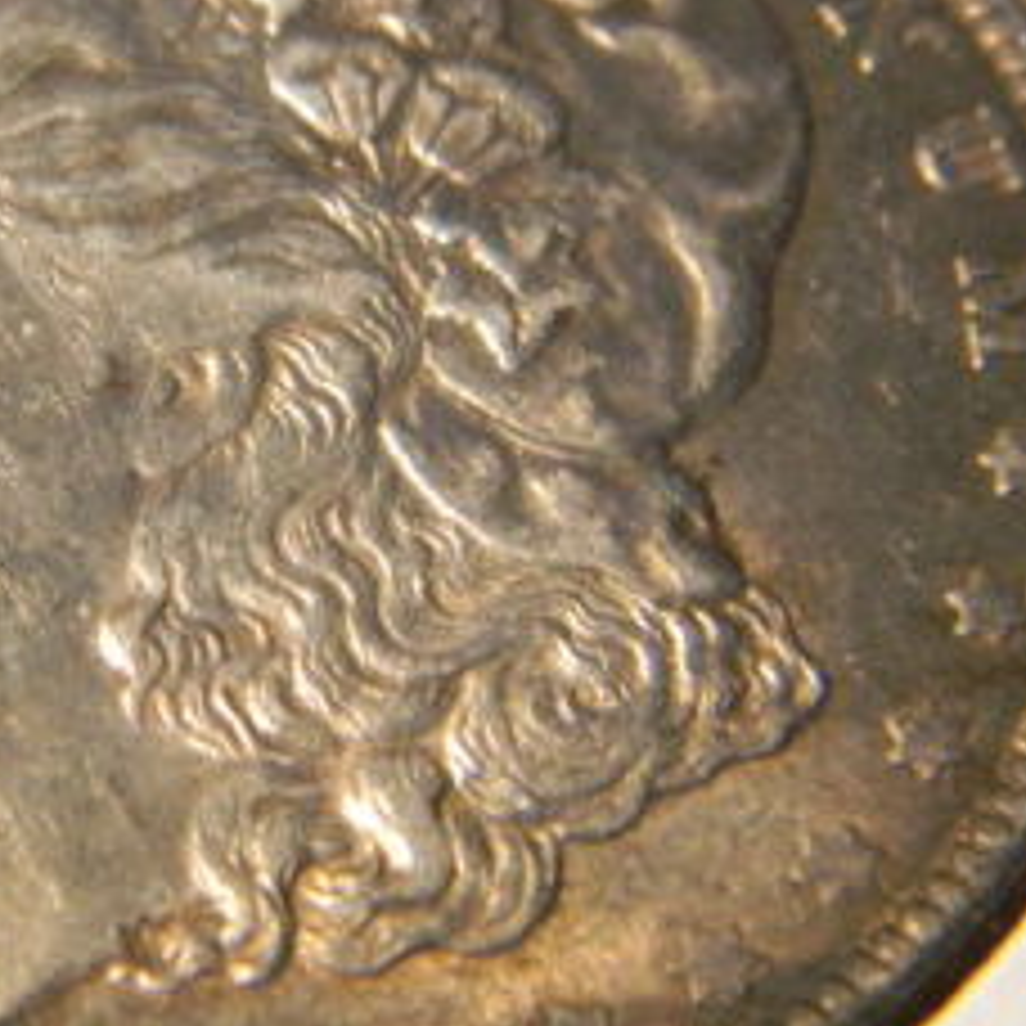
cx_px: 124
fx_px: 5332
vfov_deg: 11.0
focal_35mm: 159
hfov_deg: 10.9
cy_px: 389
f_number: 4.5
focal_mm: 15.1
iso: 400
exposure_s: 1/27.2
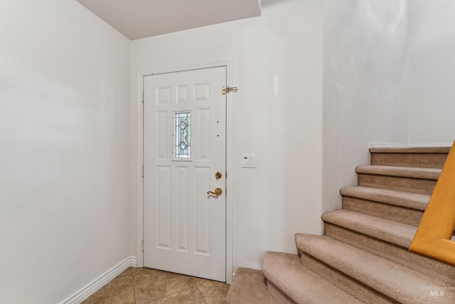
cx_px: 228
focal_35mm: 15
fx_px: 195
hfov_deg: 98.9
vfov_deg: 75.9
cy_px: 152
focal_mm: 15.4
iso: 400
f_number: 13
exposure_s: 1/2
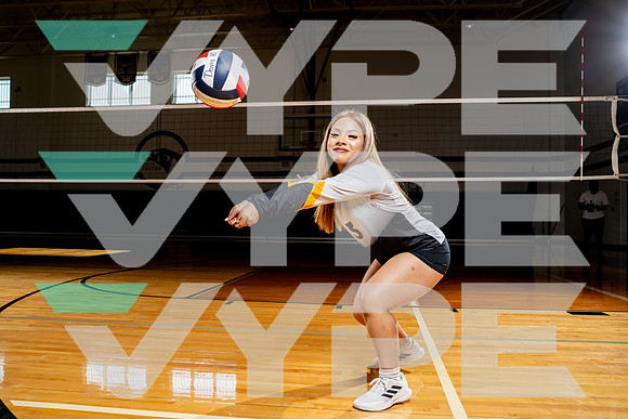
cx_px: 314
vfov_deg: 44.6
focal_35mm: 29
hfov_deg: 63.2
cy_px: 210
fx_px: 511
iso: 100
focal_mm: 28
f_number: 5.6
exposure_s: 1/250
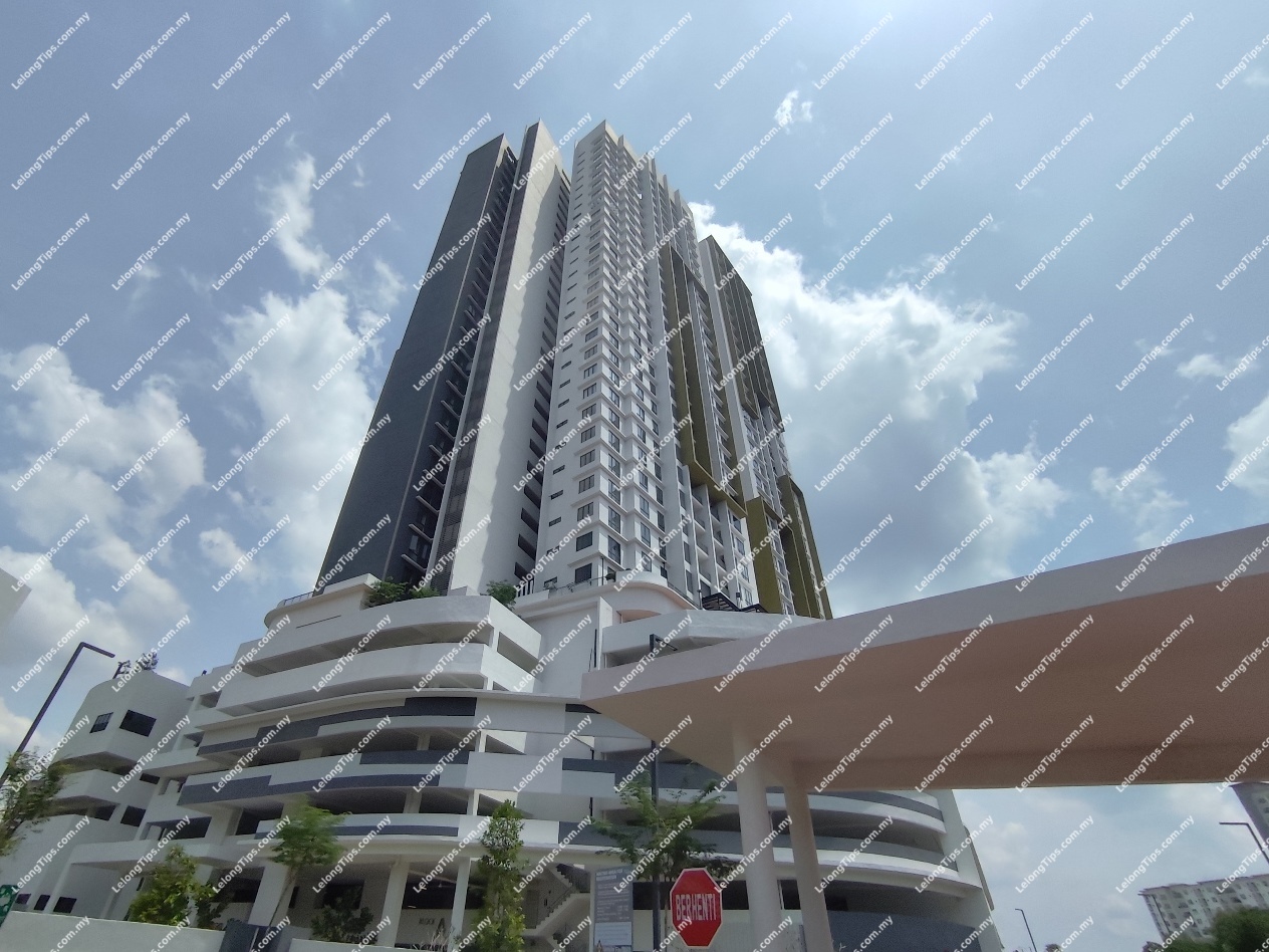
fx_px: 587
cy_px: 476
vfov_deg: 78.1
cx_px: 634
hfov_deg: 94.5
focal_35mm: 16
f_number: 2.2
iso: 50
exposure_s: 1/3883
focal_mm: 1.65
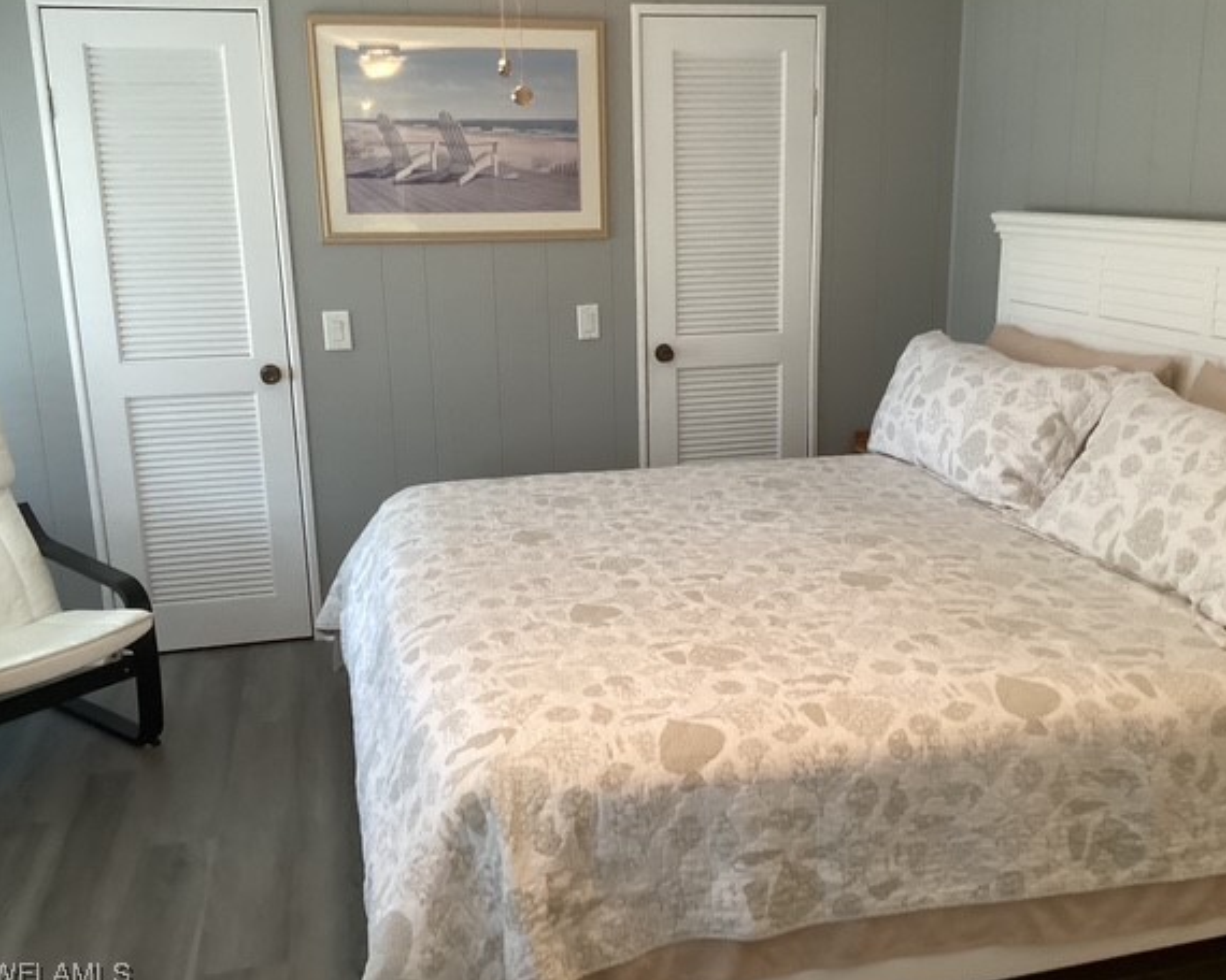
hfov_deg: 52.8
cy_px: 488
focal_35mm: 34
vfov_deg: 43.4
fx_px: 1234
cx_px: 652
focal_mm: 3.3
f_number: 2.4
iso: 200
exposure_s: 1/50
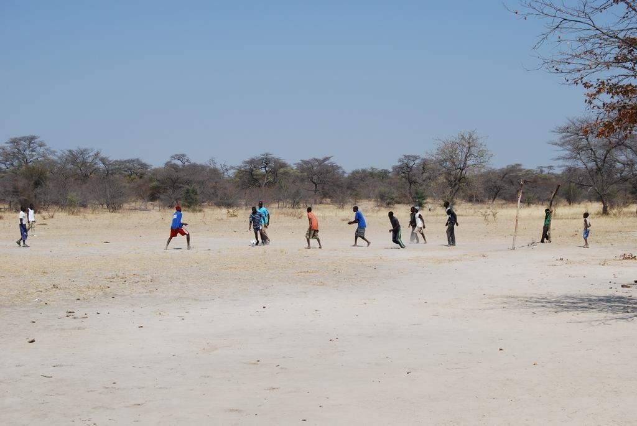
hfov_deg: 35.0
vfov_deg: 23.8
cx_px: 318
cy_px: 213
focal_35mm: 57
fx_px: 1010
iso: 100
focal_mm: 38
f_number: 9
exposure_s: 1/320
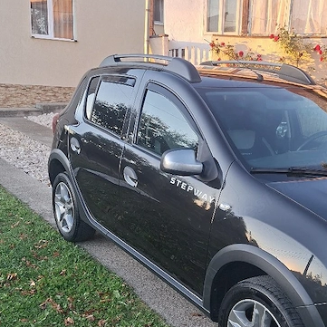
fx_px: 481
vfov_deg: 37.3
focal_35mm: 45
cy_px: 208
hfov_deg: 37.4
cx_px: 198
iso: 50
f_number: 1.8
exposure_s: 1/103
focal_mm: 5.54
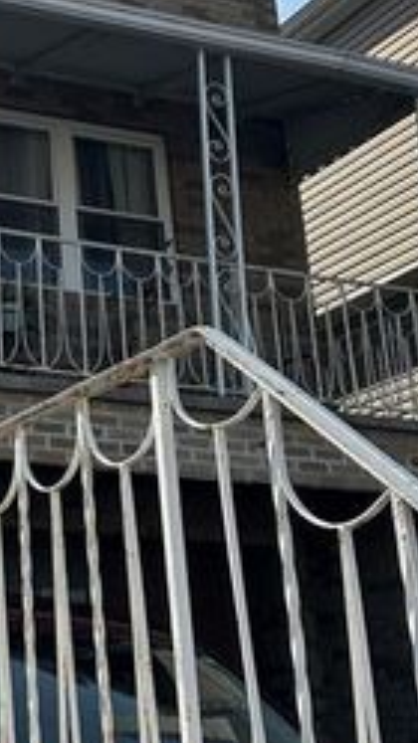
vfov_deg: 30.0
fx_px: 1380
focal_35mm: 70
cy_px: 255
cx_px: -146
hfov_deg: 16.2
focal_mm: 6.86
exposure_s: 1/4762
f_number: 1.78
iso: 80
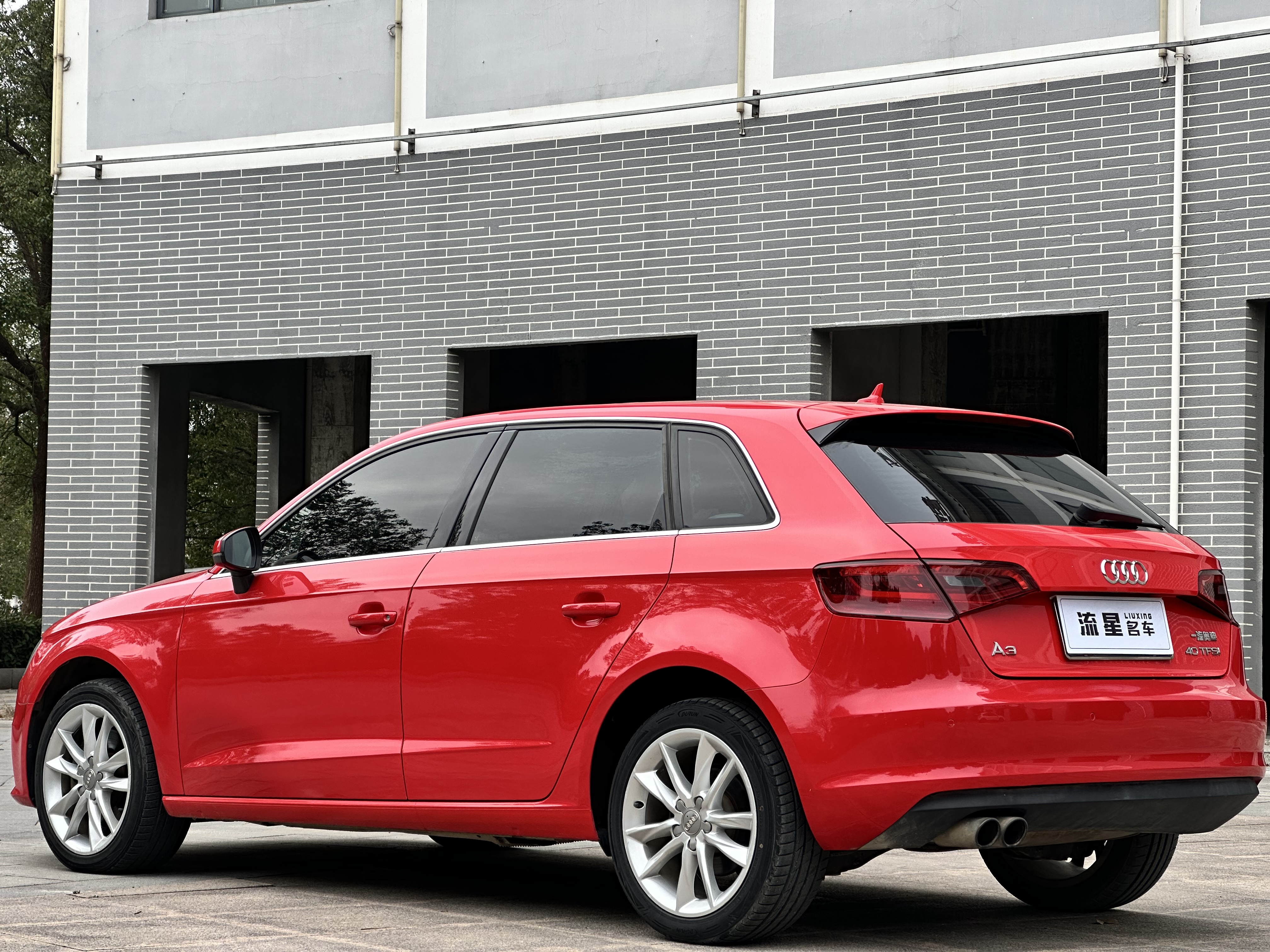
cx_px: 635
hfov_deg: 25.3
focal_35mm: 77
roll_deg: -0.8
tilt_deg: +3.0
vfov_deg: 19.1
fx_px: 2825
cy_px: 476
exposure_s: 1/177
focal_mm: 9
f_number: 2.8
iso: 32
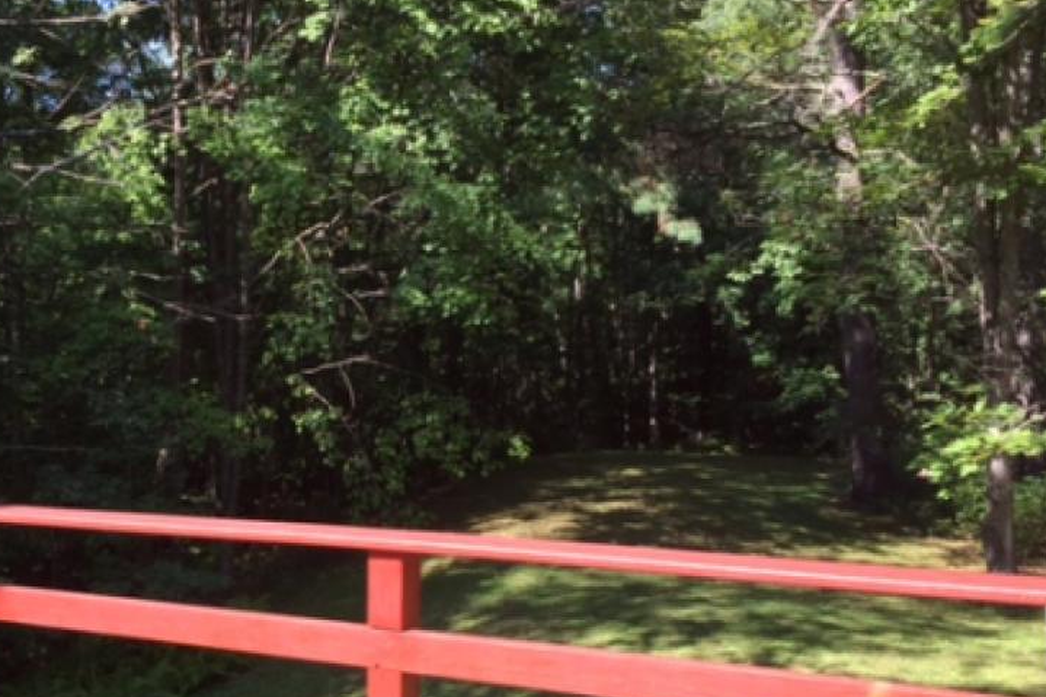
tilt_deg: -8.3
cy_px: 484
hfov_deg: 44.6
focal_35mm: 43
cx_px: 329
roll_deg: -0.2
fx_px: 1249
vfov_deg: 30.9
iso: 32
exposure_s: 1/324
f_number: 2.2
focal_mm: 4.15
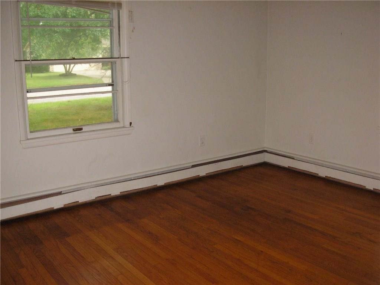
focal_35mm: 38
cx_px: 190
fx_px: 417
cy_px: 142
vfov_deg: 37.7
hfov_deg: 49.0
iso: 251
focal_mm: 6.3
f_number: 2.9
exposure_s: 1/71.8
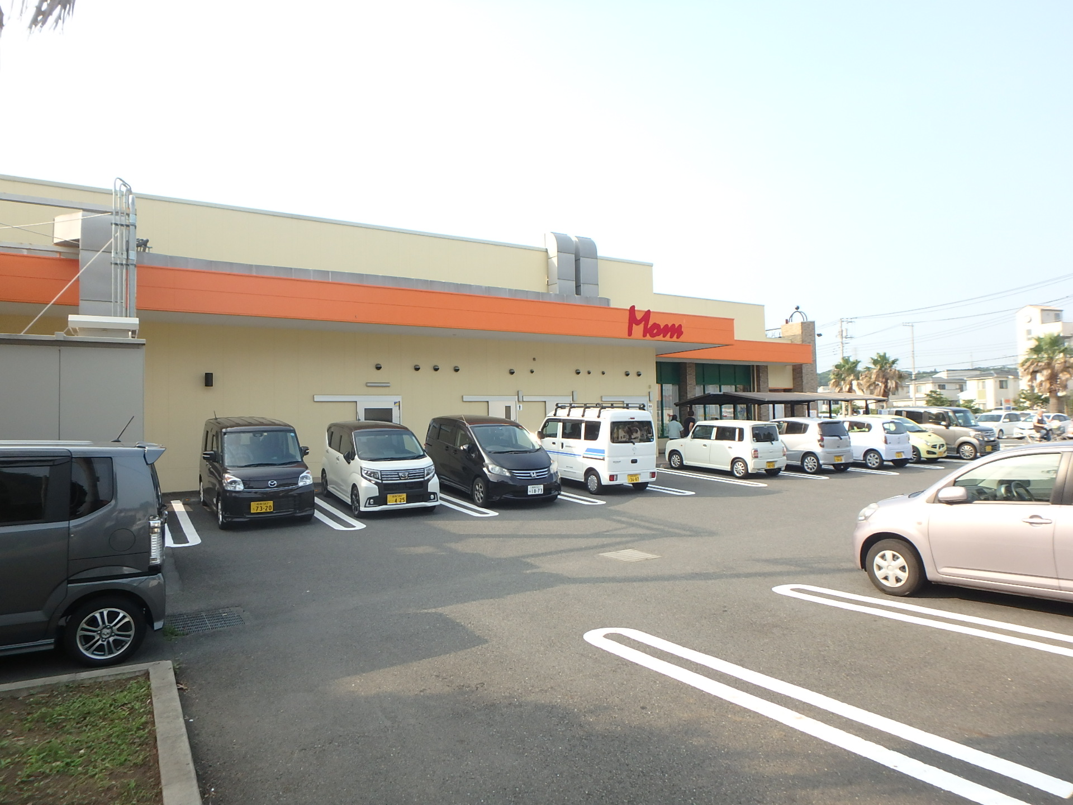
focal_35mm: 21
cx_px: 536
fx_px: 651
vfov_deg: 63.4
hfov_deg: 79.0
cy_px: 402
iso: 125
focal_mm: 3.7
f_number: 3.5
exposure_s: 1/400
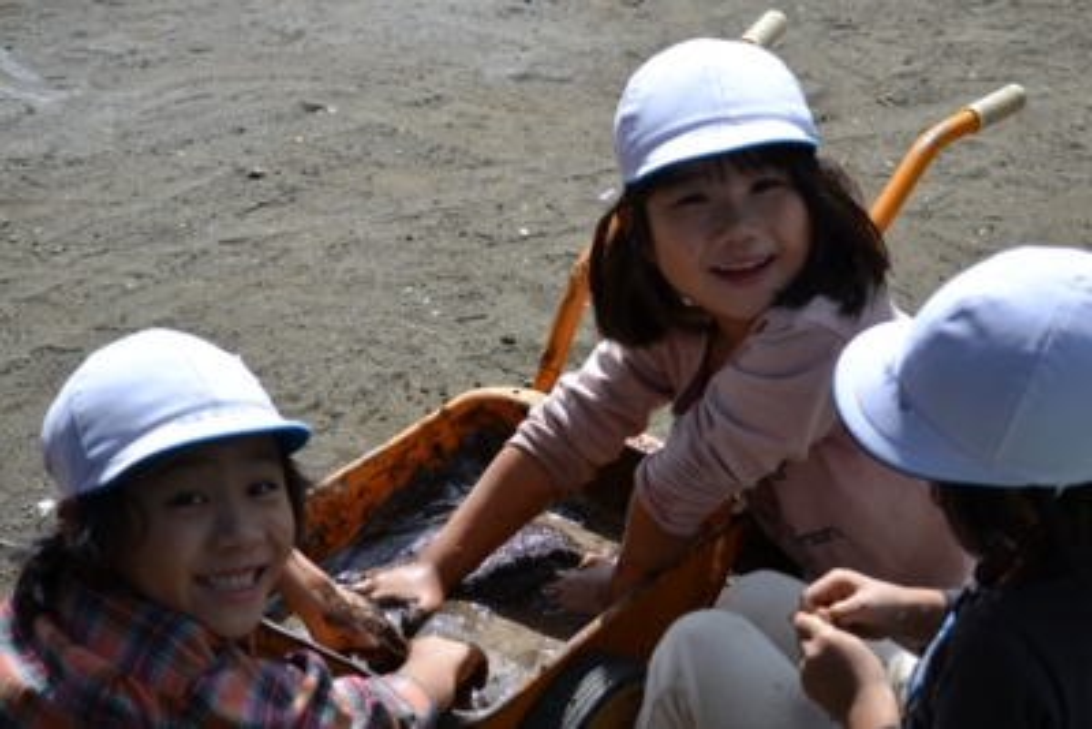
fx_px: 2503
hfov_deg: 24.6
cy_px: 364
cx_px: 546
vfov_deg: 16.6
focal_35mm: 82
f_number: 5.6
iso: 400
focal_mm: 55
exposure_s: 1/1250
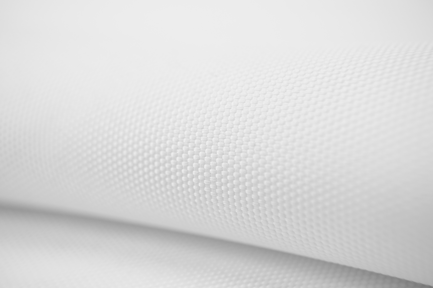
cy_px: 144
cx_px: 216
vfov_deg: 40.0
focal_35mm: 33
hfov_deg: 57.2
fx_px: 397
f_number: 4.5
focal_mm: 22
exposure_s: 1/100
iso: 100
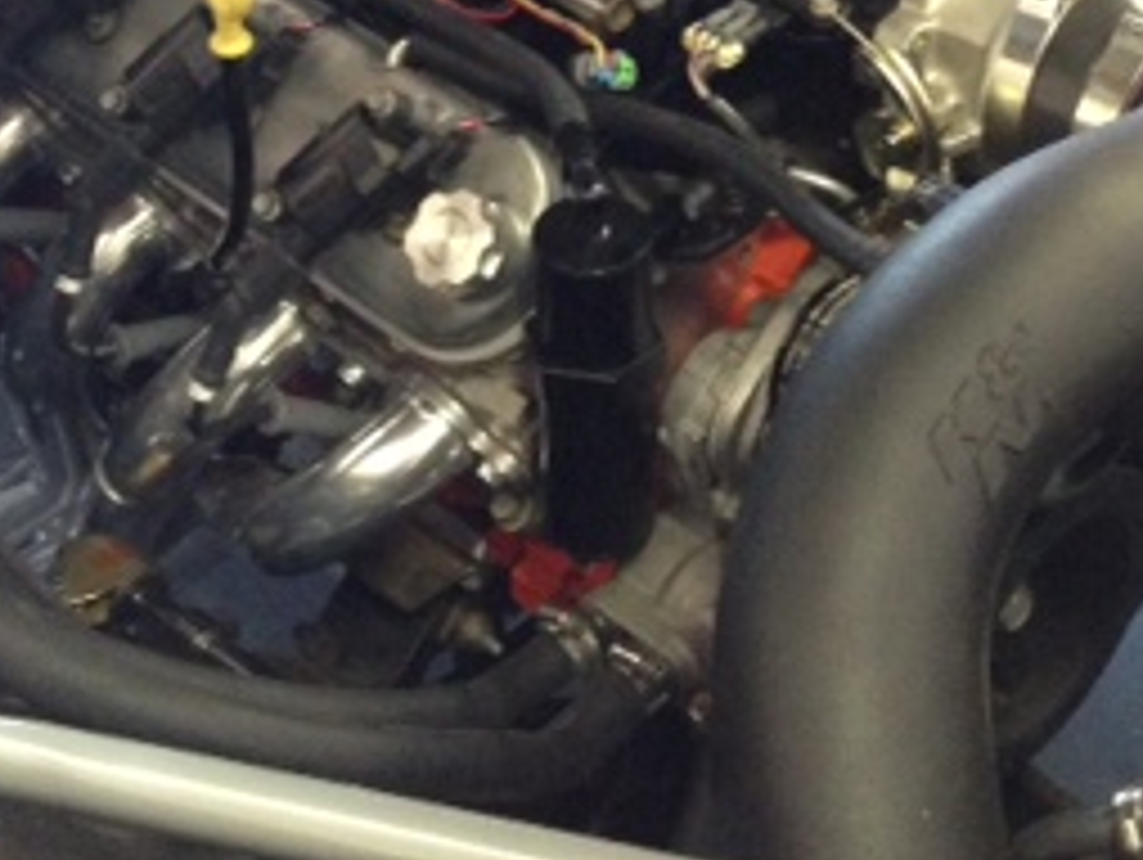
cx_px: 580
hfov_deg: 23.5
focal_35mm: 83
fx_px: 2743
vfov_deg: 17.5
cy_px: 86
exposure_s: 1/20
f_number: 2.4
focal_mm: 4.13
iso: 400
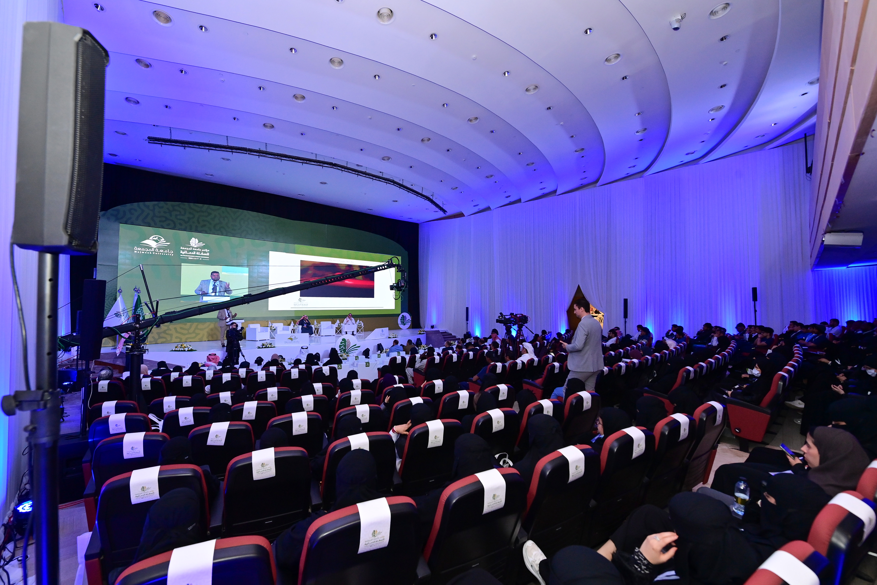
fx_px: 341
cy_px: 292
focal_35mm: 14
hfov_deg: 104.3
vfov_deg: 81.2
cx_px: 438
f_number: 5.6
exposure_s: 1/200
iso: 2500
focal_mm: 14
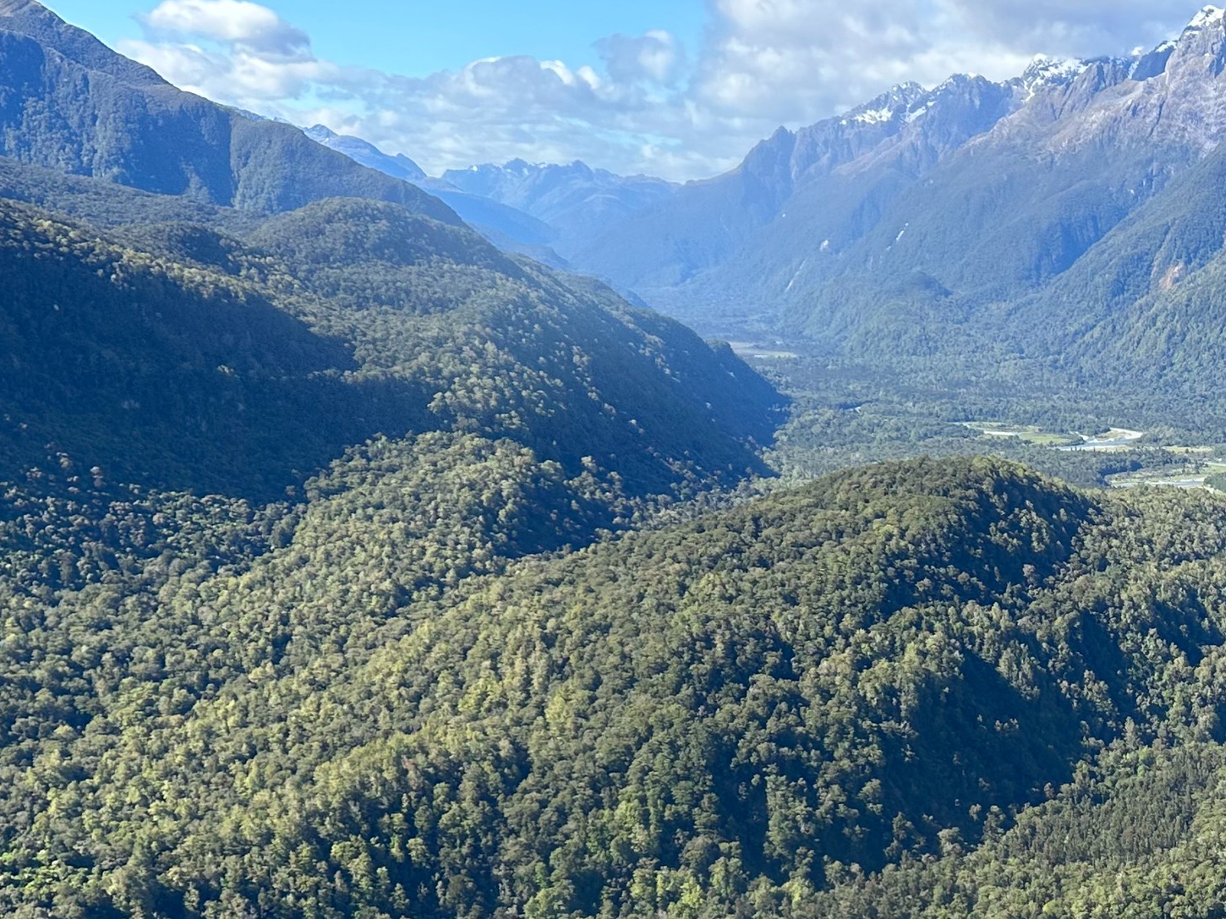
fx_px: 2018
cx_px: 1127
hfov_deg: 32.0
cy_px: 977
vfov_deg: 24.2
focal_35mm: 57
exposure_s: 1/1949
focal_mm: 6.86
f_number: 1.78
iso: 80
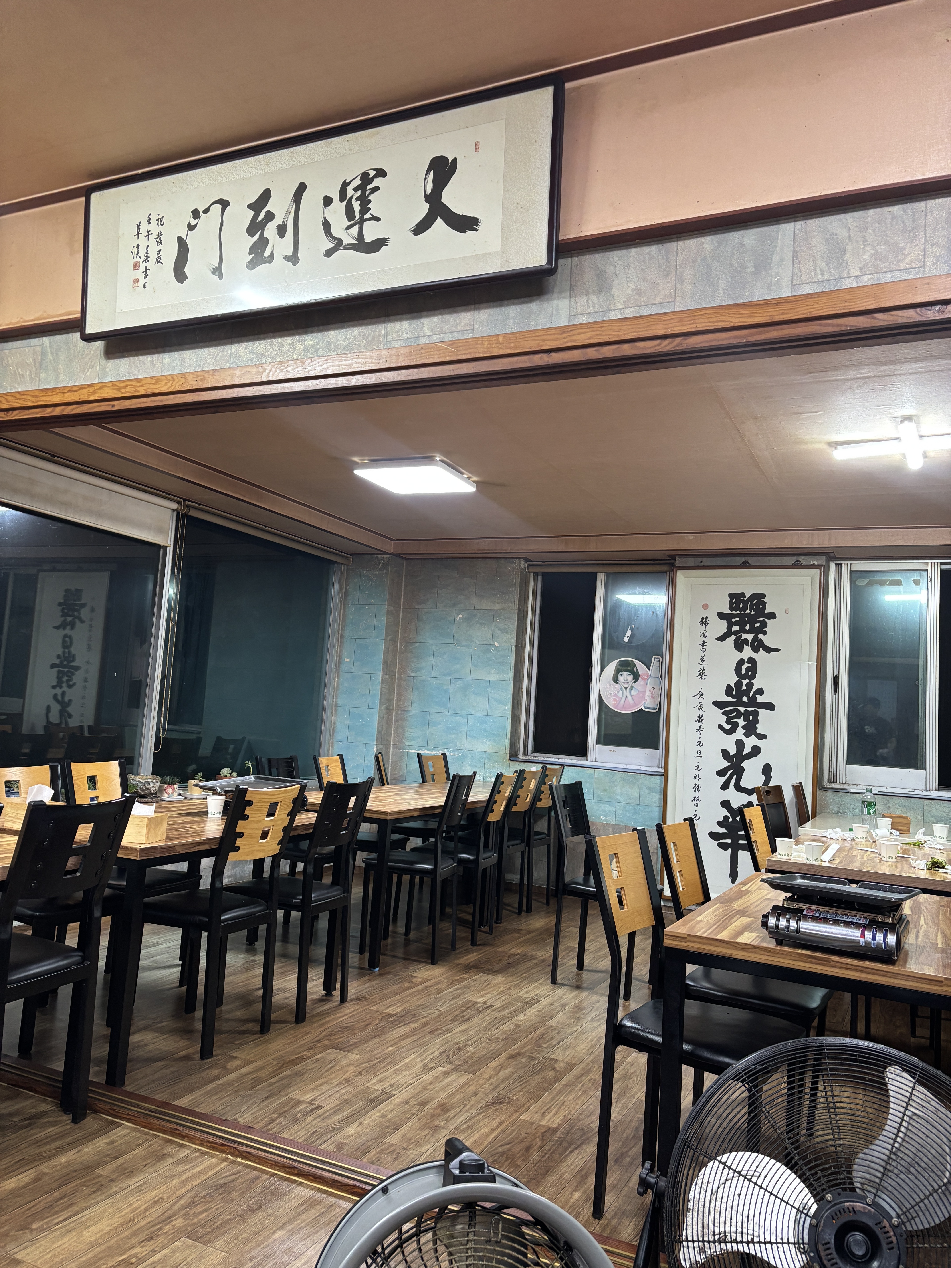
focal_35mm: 26
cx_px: 476
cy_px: 634
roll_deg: -4.2
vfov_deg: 67.3
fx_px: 952
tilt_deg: +5.3
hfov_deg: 53.1
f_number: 1.6
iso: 200
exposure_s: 1/60
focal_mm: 5.96
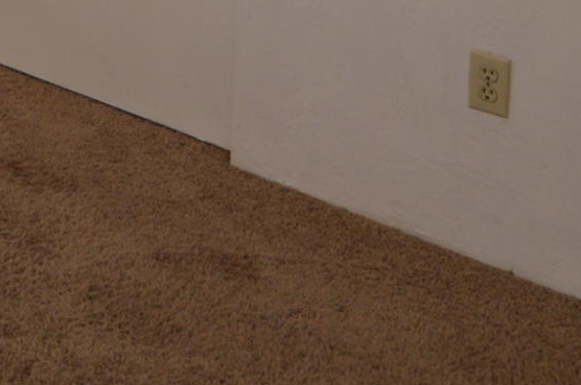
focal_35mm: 81
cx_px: -202
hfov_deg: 22.2
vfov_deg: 13.9
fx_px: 1305
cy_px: -417
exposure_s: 1/80
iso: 400
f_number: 4.5
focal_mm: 10
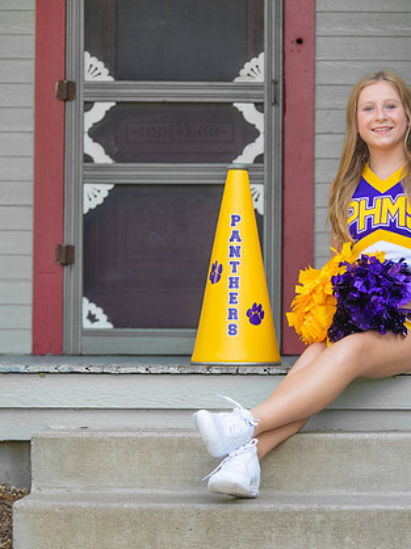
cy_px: 300
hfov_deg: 12.7
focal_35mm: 116
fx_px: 1838
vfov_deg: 17.0
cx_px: 345
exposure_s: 1/320
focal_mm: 70
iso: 160
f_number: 2.8
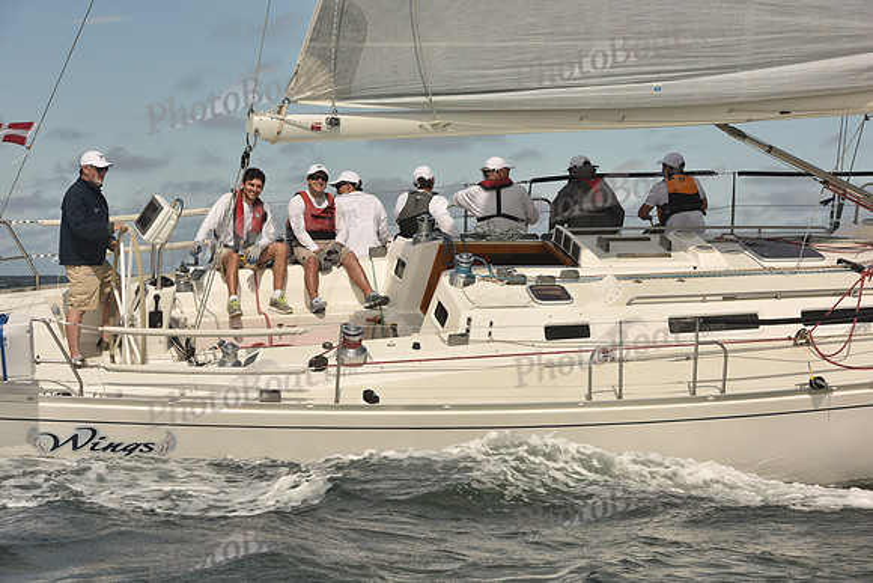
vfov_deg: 14.0
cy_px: 292
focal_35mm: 98
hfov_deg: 20.8
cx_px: 436
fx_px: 2377
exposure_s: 1/1000
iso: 320
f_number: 10
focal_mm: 98
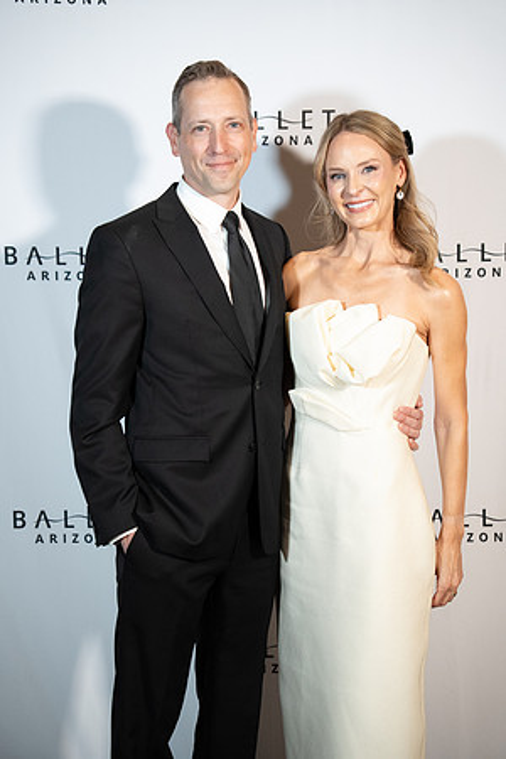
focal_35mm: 70
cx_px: 253
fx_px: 1476
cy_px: 380
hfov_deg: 19.5
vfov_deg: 28.8
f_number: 2.8
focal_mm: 70
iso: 1600
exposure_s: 1/200
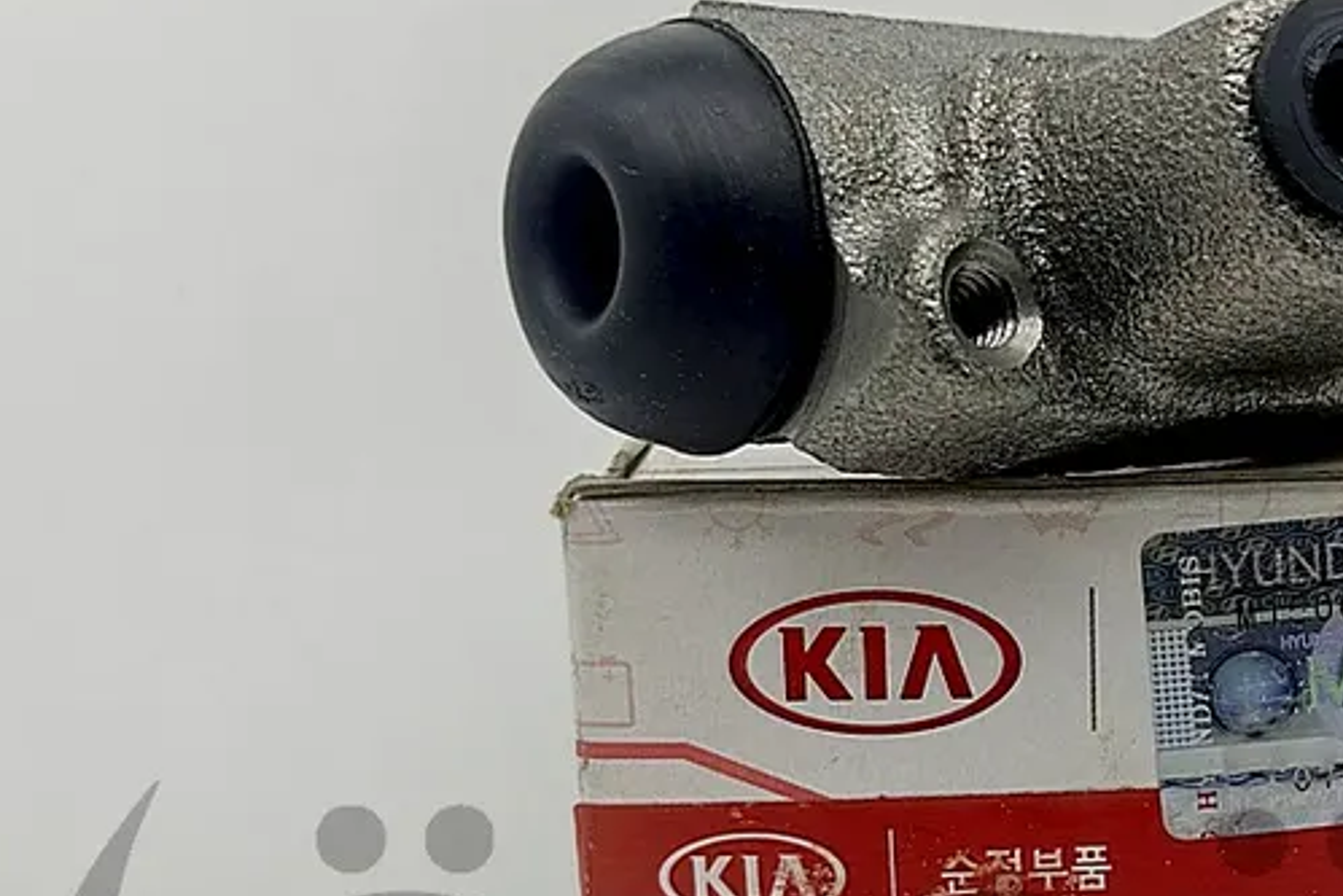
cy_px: 710
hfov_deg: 30.3
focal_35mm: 65
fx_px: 2425
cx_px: 1044
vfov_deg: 20.7
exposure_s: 1/160
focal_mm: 4.74
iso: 100
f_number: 1.79
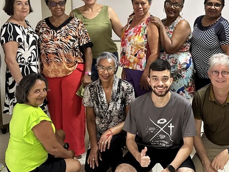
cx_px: 136
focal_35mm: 51
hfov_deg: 37.4
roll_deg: +1.0
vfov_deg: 28.2
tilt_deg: -8.6
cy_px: 48
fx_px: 337
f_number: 1.78
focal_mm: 6.86
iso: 500
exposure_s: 1/60
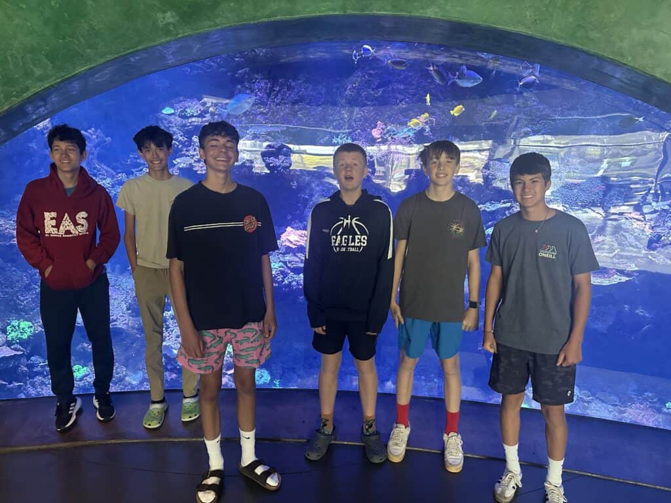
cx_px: 336
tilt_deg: -10.4
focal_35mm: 24
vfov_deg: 56.8
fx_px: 465
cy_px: 252
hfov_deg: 71.6
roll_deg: -1.1
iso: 640
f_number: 1.78
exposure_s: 1/60
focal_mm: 6.86
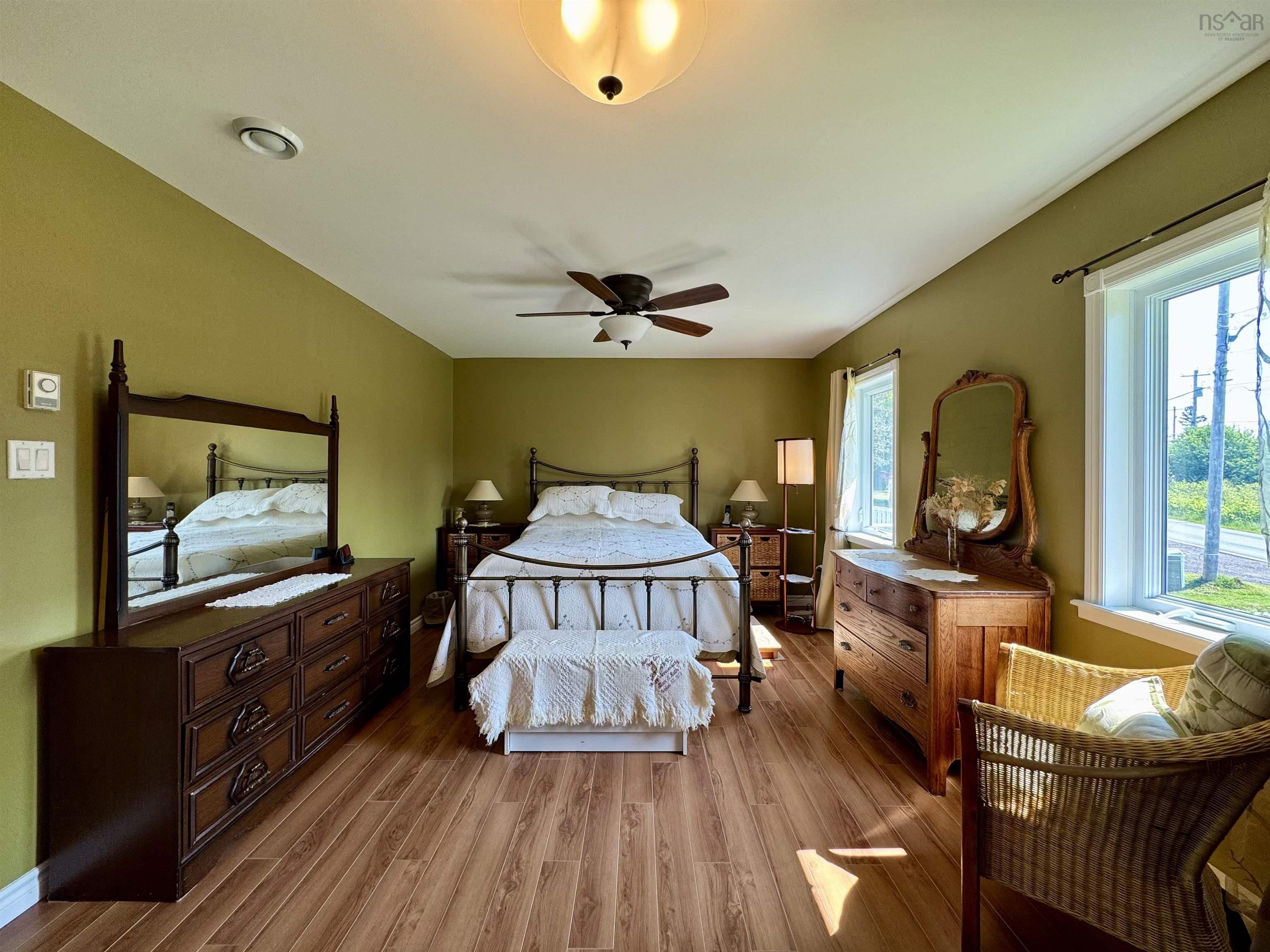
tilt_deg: -0.3
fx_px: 514
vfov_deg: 85.7
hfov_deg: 102.1
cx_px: 635
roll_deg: -0.1
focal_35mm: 14
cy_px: 476
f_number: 2.2
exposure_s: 1/120
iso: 100
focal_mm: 2.22
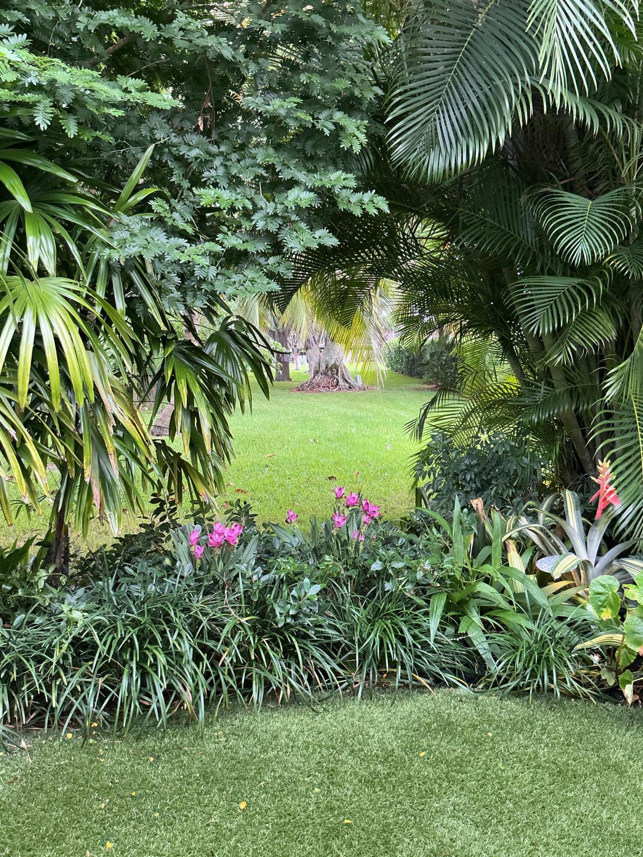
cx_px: 322
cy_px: 428
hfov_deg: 48.2
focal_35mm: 29
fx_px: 718
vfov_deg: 61.7
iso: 100
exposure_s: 1/60
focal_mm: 3
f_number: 1.8
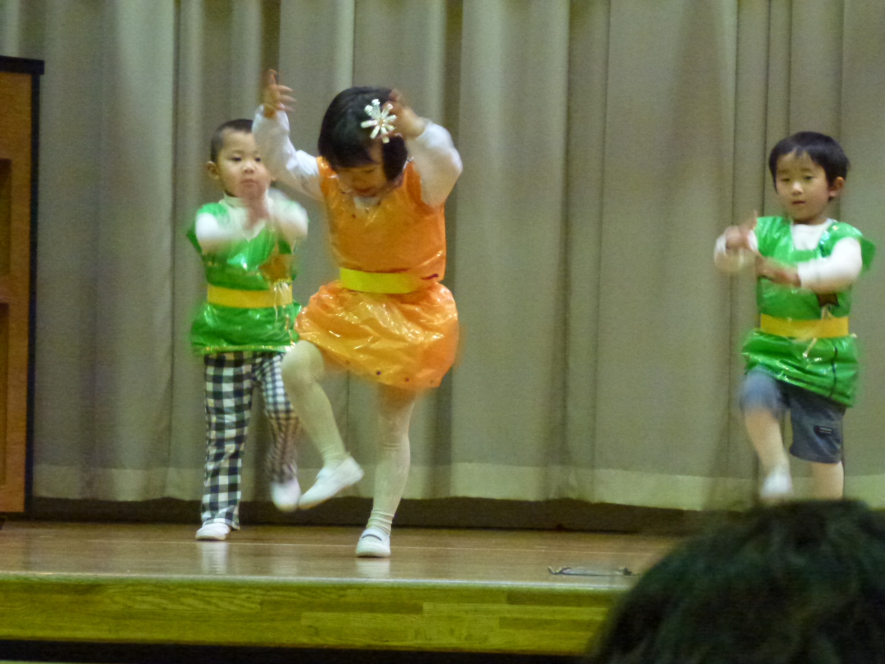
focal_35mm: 142
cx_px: 442
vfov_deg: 10.4
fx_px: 3630
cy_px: 332
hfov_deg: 13.9
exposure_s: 1/30
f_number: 5.3
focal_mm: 25.5
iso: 1600
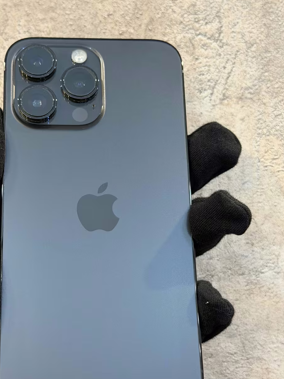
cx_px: 109
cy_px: 229
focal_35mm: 63
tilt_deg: +12.6
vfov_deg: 30.6
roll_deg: -1.4
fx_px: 689
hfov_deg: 23.2
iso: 250
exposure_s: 1/50
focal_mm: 6.76
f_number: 1.78
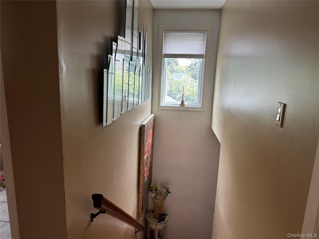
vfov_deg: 56.8
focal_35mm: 24
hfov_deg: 71.6
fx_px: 221
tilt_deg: -10.0
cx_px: 160
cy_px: 120
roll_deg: -2.6
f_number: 1.78
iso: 160
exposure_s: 1/120
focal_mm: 6.76
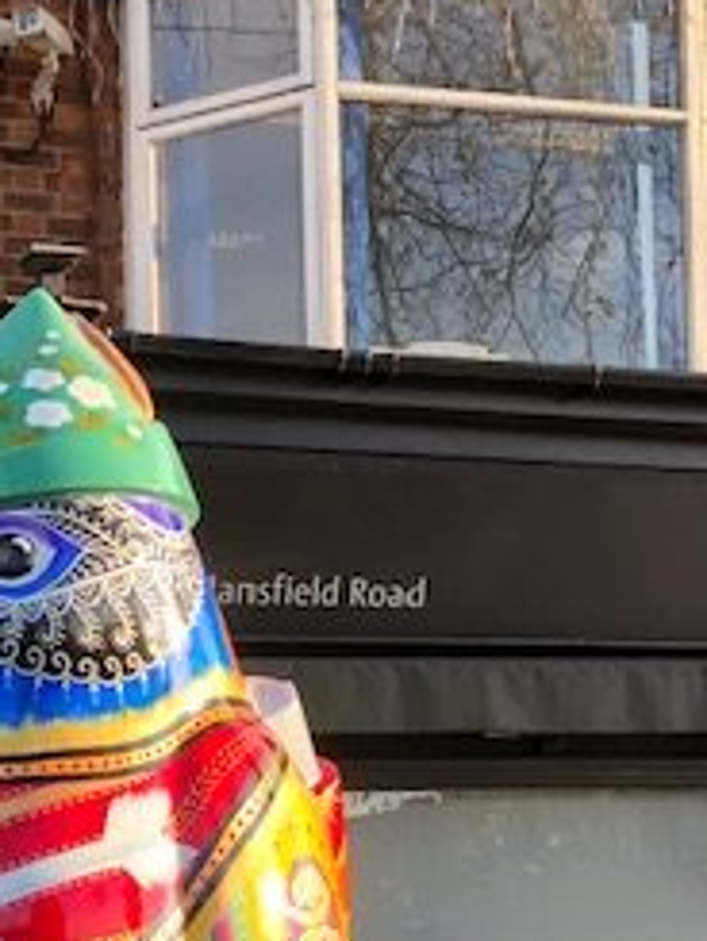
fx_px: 1986
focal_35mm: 73
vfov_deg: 25.4
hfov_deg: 19.4
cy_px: 937
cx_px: -61
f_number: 1.8
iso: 20
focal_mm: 3.99
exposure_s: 1/223
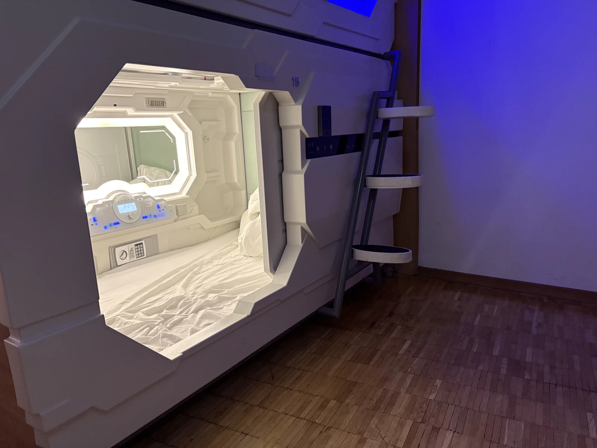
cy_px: 224
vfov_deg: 53.1
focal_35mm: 26
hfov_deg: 67.3
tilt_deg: -10.8
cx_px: 298
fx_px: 448
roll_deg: +2.5
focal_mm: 5.96
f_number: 1.6
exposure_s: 1/45
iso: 500
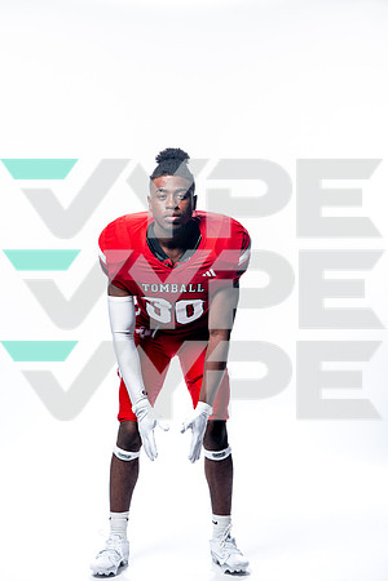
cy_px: 290
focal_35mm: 88
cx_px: 194
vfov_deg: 23.1
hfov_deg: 15.5
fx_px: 1423
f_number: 5.6
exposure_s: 1/250
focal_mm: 88
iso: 100
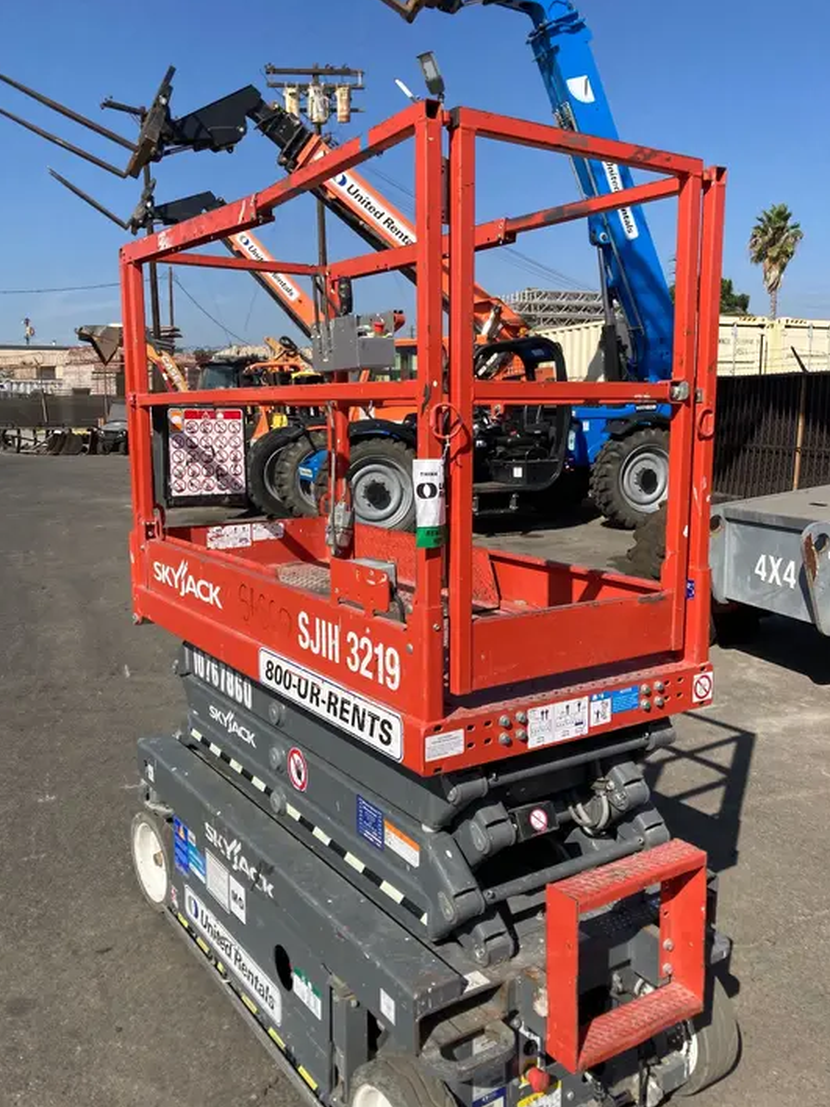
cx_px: 405
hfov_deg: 48.2
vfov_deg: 61.7
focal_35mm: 29
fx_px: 927
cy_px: 561
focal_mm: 3.99
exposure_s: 1/2208
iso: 20
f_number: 1.8
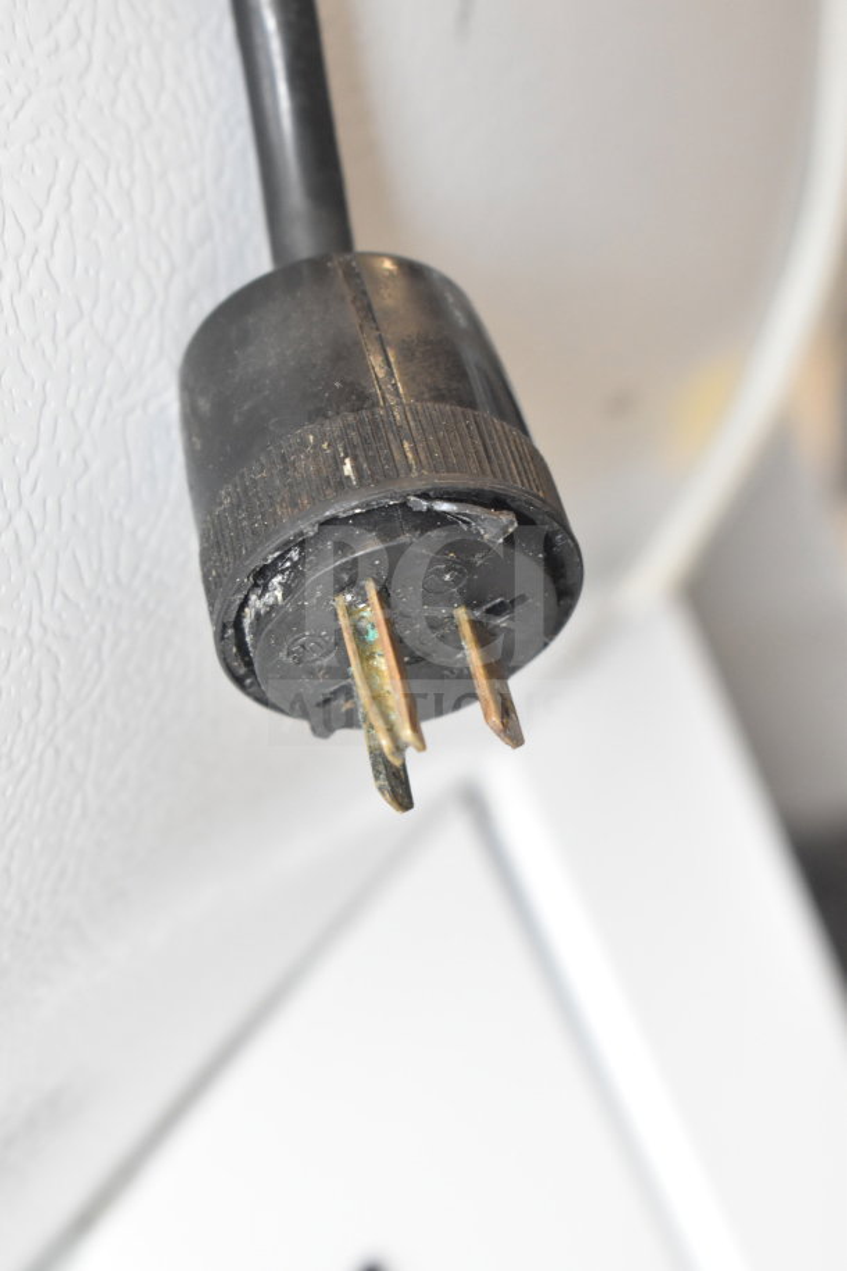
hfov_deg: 18.9
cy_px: 636
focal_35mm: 72
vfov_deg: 28.1
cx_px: 424
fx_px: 2541
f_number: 5.3
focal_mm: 48
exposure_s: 1/80
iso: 2000
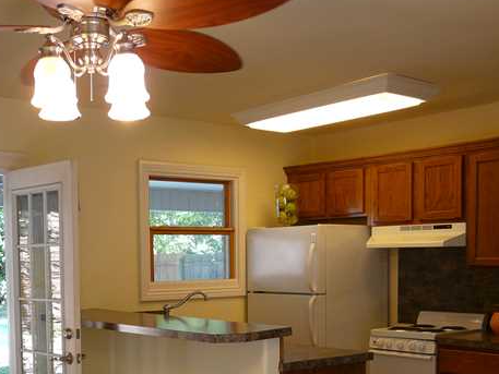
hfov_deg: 38.4
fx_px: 707
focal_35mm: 49
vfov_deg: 28.8
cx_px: 161
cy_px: 317
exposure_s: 1/30
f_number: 2.8
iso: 100
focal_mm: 4.6
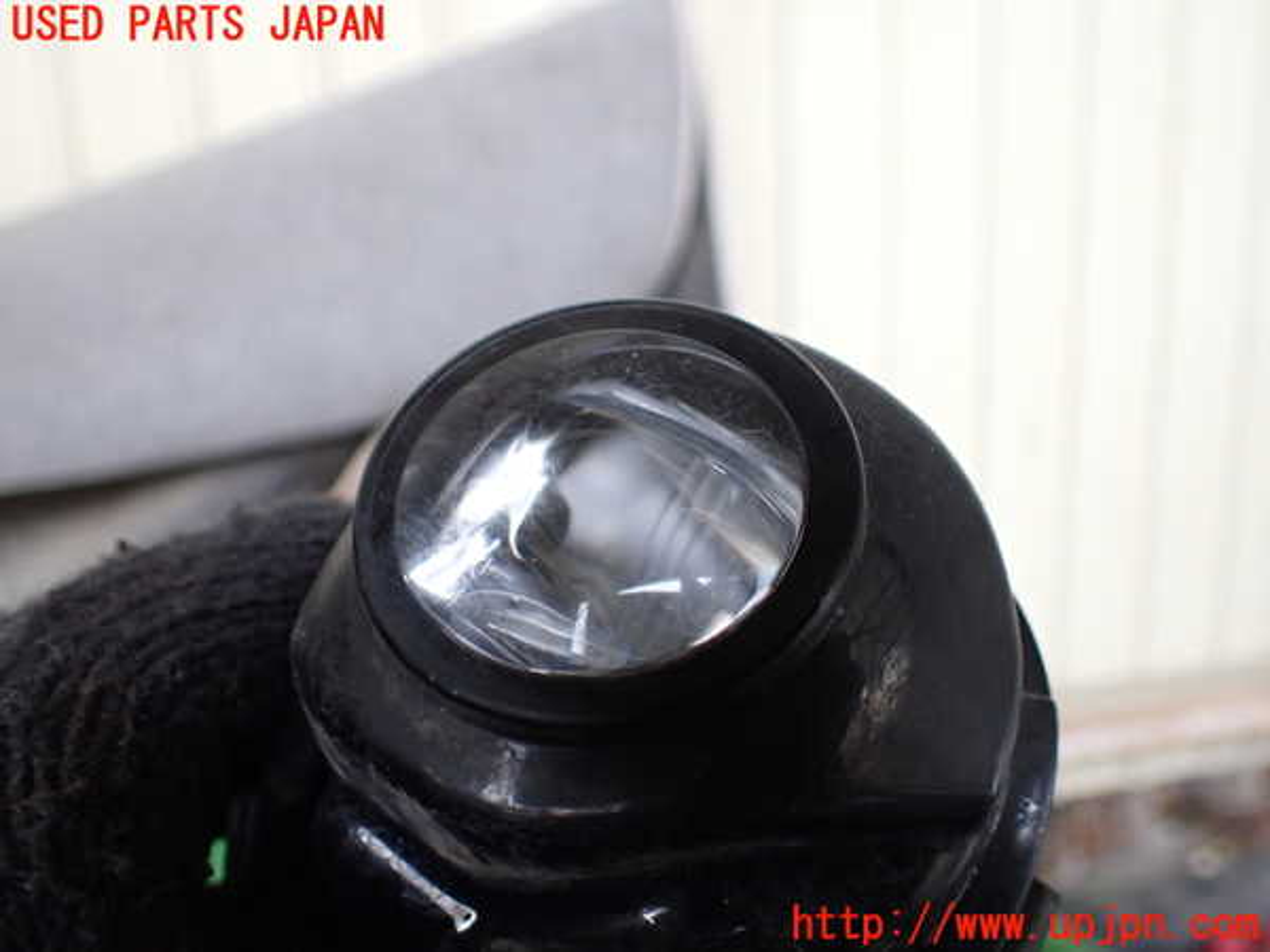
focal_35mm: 30
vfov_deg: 46.8
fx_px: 1101
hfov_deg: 60.0
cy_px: 476
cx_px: 635
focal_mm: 5.4
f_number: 2.3
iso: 320
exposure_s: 1/125
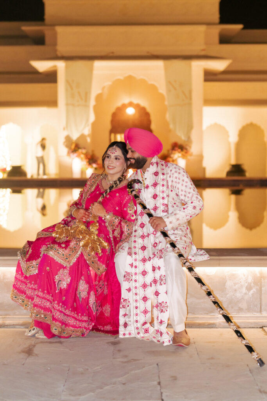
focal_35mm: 50
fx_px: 556
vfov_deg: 39.6
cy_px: 200
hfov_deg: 27.0
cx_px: 134
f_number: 2
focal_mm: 50
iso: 1600
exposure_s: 1/160
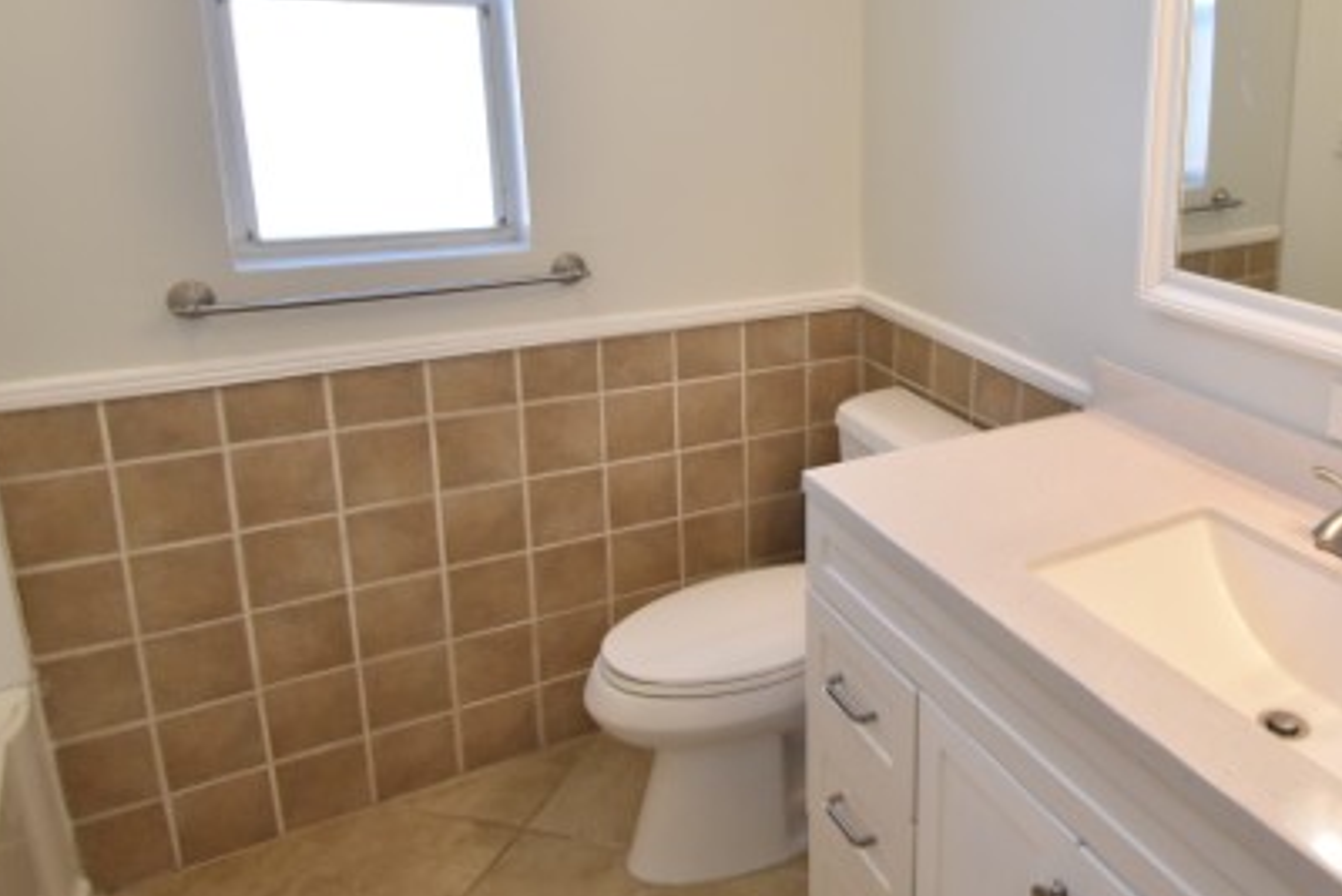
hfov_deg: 63.6
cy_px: 305
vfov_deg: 47.3
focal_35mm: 27
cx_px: 1000
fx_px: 1007
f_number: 3.5
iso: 800
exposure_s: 1/250
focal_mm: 10
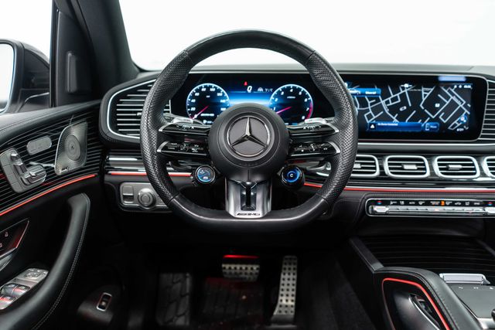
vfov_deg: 46.4
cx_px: 248
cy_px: 165
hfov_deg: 65.5
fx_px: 385
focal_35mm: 28
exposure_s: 1/40
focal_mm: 28
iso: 640
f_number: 3.2
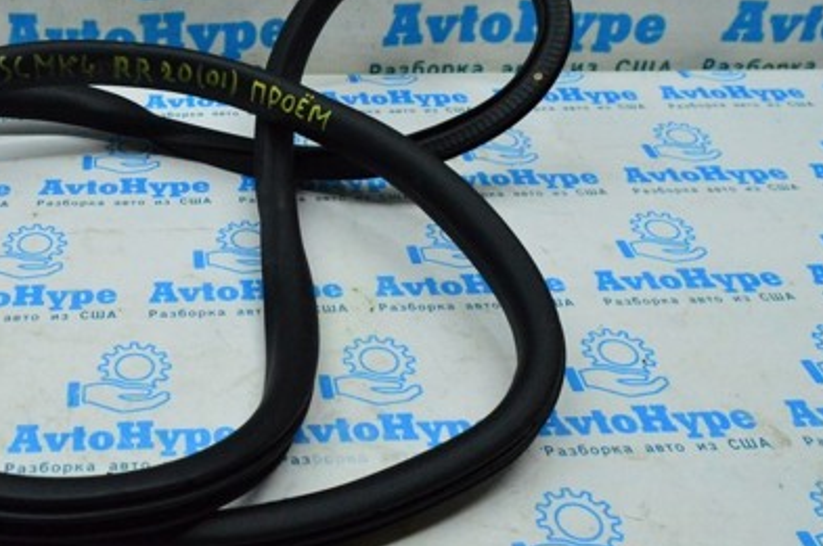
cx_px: 159
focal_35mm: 44
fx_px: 1005
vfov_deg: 30.3
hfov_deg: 42.5
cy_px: 200
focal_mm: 18
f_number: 6.3
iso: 6400
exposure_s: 1/640
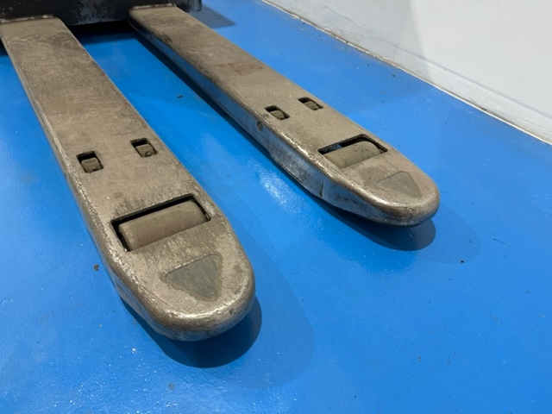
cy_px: 207
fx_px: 383
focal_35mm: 24
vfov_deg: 56.8
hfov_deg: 71.6
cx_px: 276
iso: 250
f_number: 1.78
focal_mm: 6.86
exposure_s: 1/50
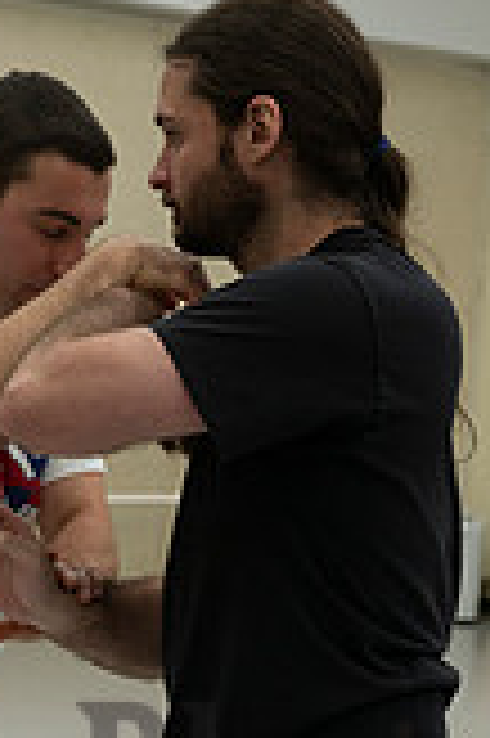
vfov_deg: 18.3
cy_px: 850
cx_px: -7
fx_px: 2189
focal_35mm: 107
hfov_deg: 12.6
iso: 2200
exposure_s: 1/400
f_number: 4
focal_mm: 39
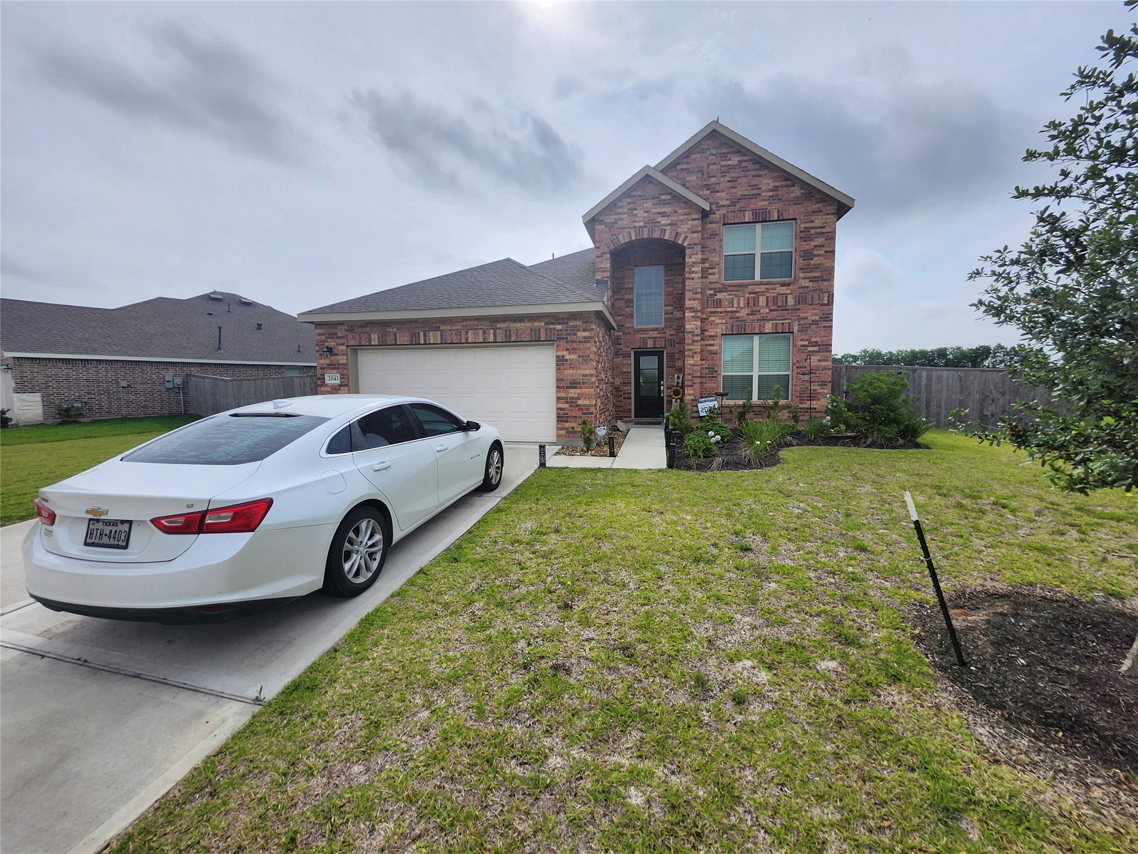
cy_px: 427
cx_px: 569
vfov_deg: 89.9
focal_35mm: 13
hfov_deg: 106.2
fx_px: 427
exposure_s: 1/3486
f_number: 2.2
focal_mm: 1.74
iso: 40
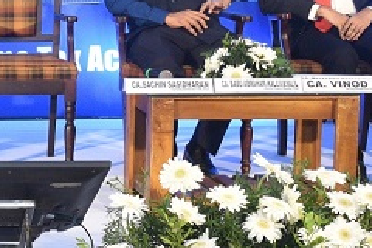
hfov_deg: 16.9
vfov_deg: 12.5
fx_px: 1116
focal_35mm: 108
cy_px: -8
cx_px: -206
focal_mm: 24
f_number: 9
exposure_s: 1/100
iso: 2000
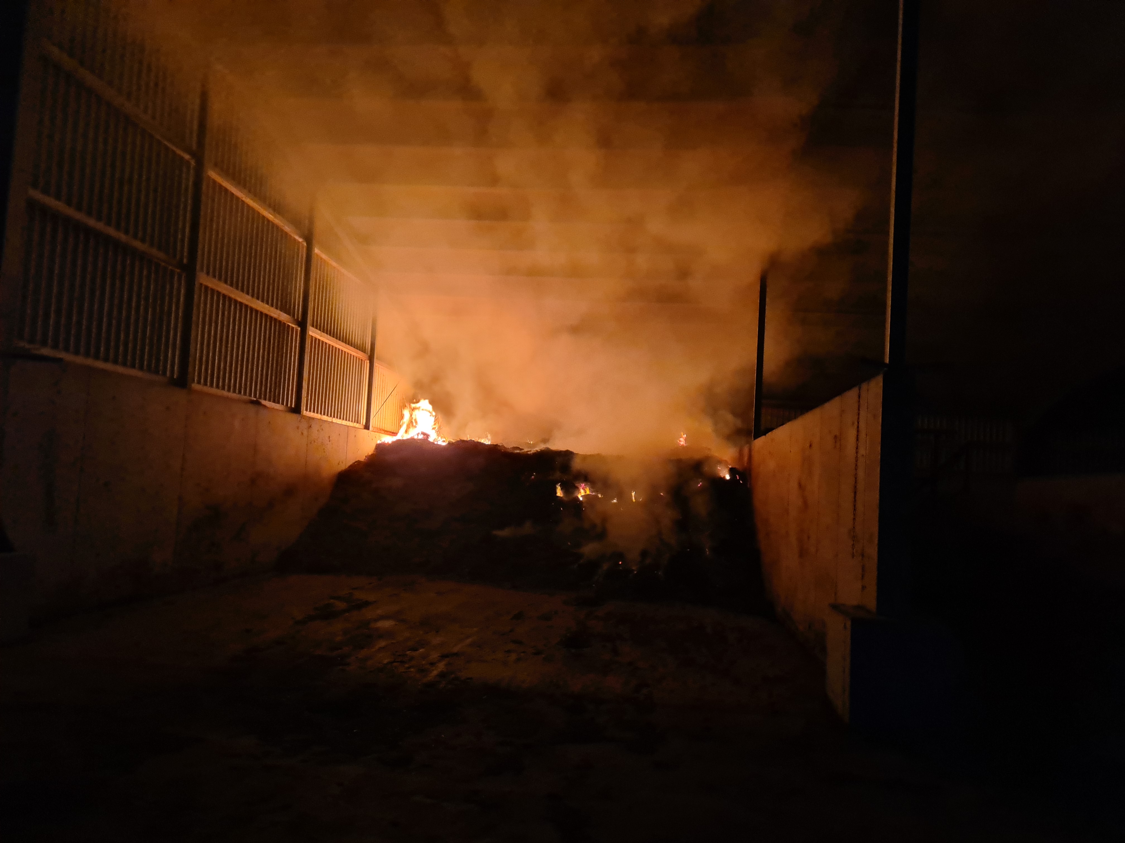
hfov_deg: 67.3
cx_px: 562
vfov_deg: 53.1
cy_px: 422
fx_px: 845
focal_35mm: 26
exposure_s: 1/33
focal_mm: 5.4
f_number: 1.8
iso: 640
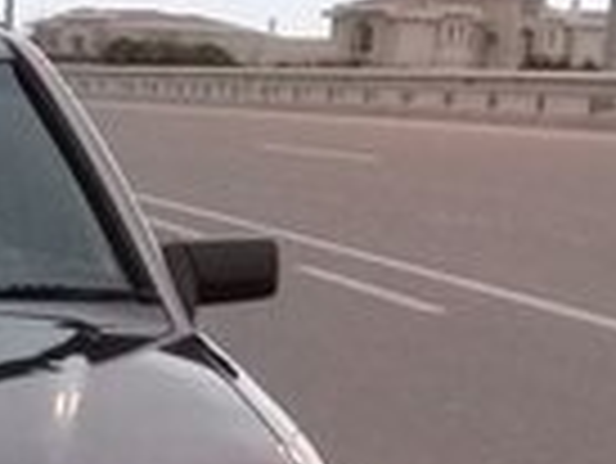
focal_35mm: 149
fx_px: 2654
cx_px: -409
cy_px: 642
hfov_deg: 12.4
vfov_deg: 9.7
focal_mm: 3.3
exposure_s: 1/33
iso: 125
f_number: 2.2
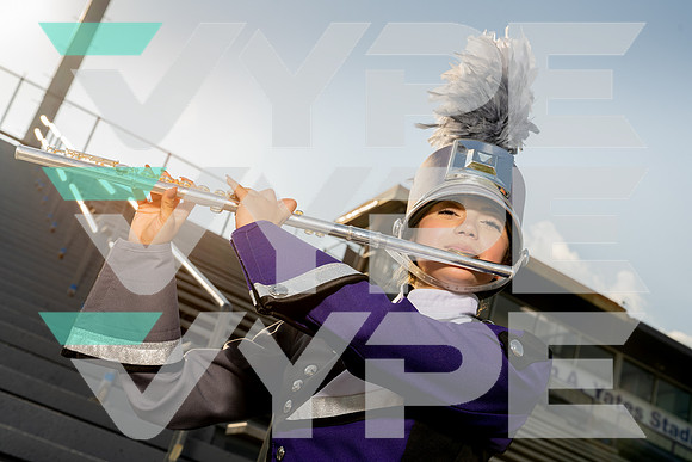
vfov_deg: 28.1
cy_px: 231
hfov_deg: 41.1
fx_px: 923
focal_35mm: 48
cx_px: 346
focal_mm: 48
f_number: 8
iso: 100
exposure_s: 1/250
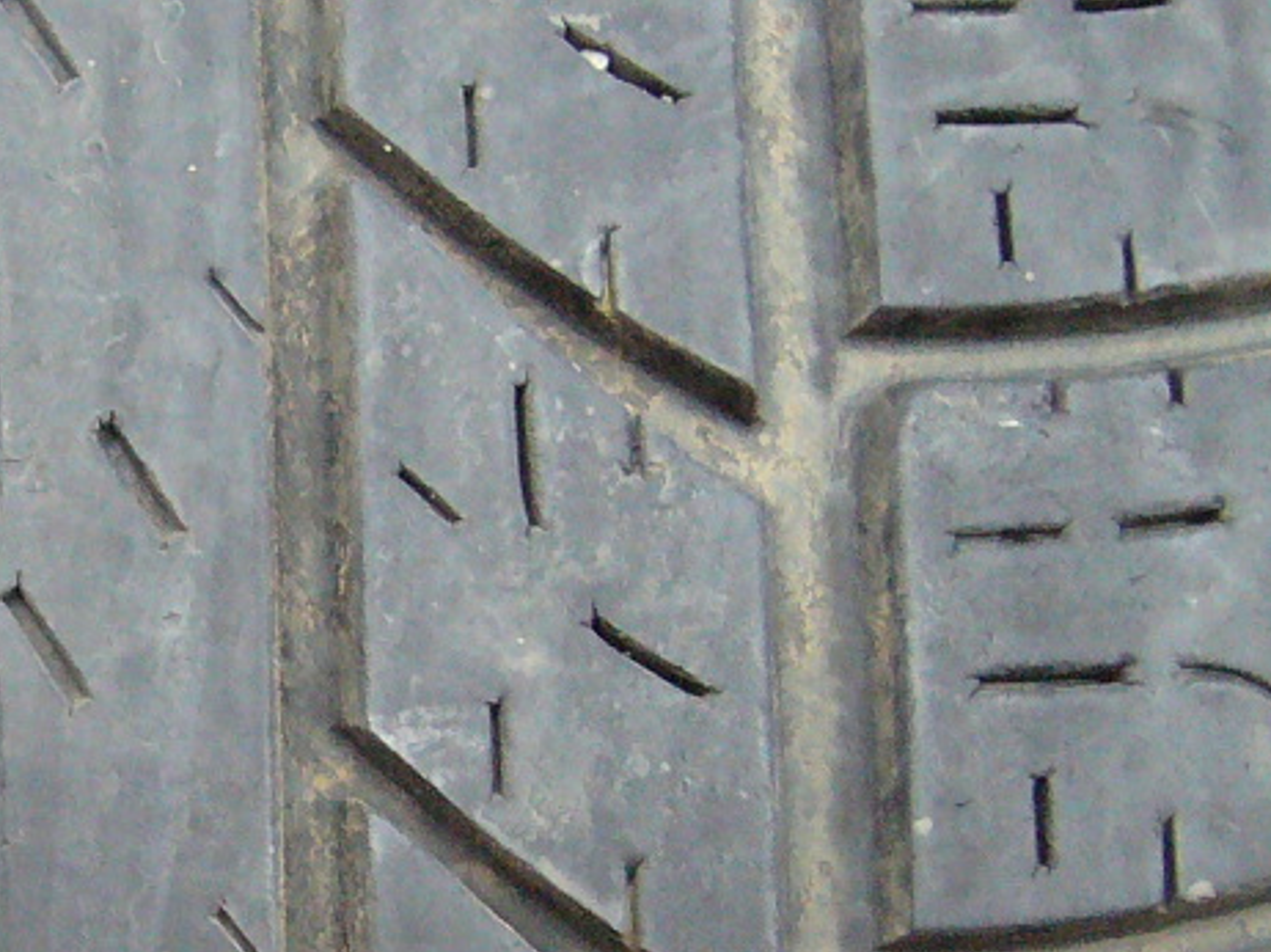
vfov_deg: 15.2
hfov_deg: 19.8
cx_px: 74
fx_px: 3560
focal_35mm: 97
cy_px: 669
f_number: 2.8
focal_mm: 5.8
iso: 400
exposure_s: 1/125
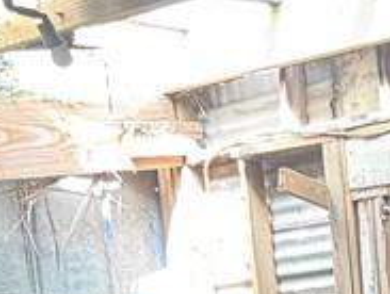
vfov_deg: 9.8
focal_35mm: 134
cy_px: 697
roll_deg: +2.2
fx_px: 1513
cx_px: 974
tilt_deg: -10.2
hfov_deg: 11.7
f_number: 1.78
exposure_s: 1/60
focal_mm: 6.76
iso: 250
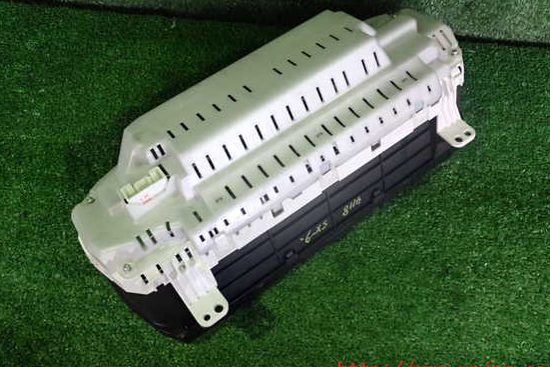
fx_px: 519
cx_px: 264
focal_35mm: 34
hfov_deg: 55.8
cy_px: 159
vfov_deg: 38.8
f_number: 2.3
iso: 500
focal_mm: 5.4
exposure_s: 1/30
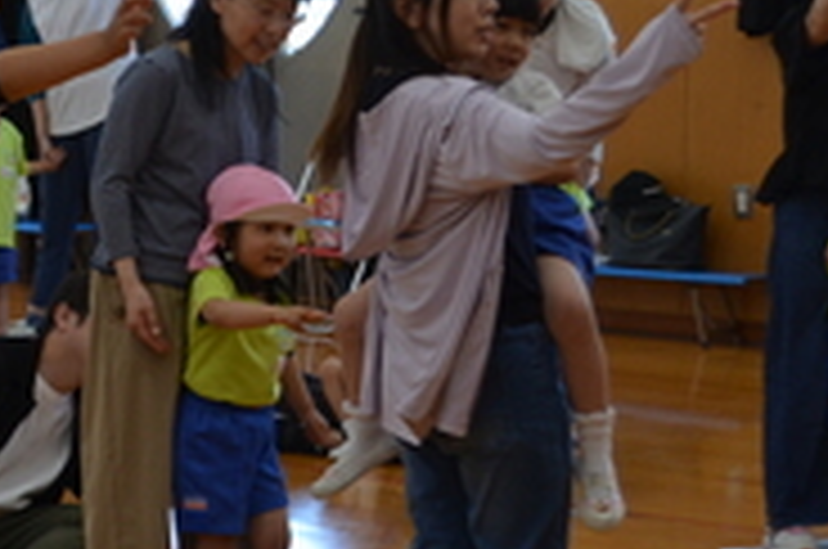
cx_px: -421
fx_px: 3880
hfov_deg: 11.7
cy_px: 306
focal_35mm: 169
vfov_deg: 8.1
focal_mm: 32
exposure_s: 1/80
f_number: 4.8
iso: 400
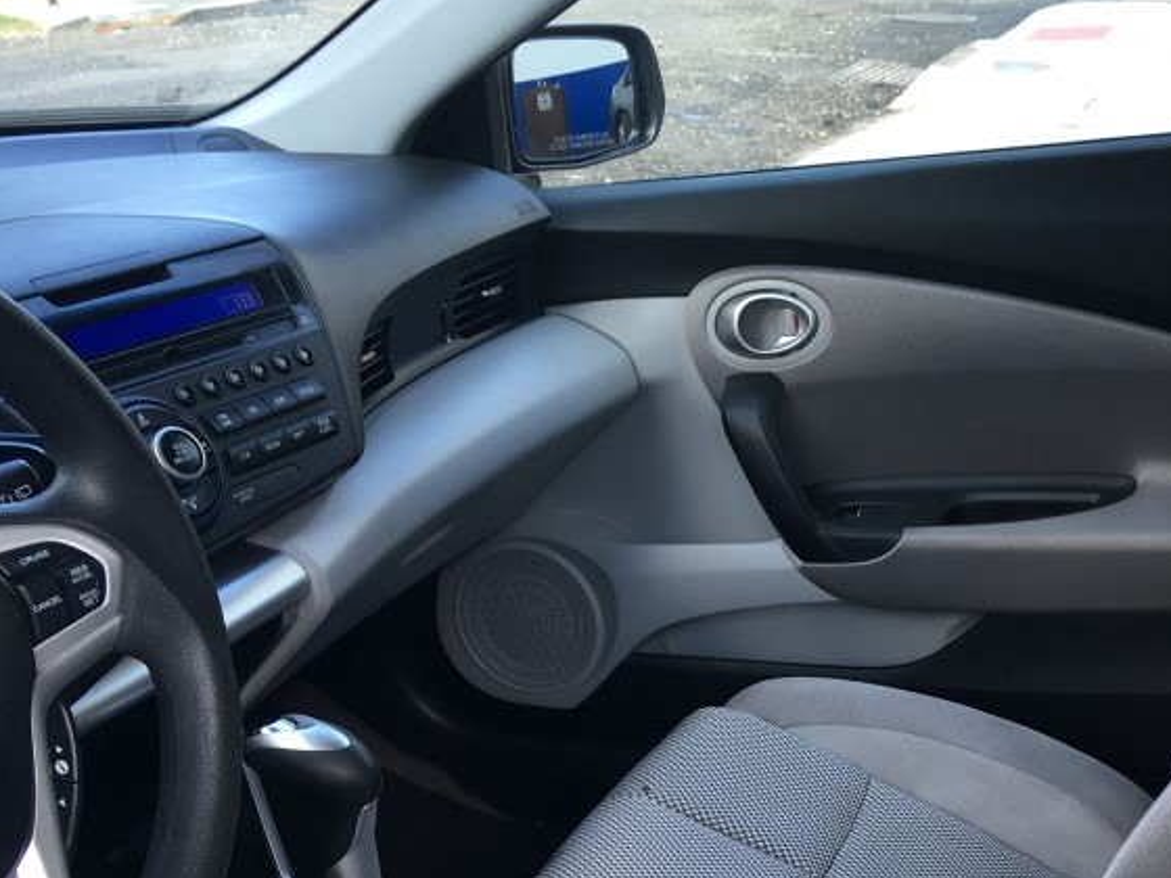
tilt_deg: -24.6
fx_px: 1793
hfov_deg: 35.6
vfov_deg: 27.1
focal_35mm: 53
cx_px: 832
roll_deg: -0.3
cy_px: 684
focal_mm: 4.15
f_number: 2.2
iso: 25
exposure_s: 1/60
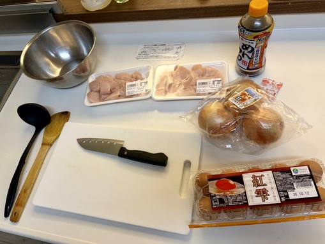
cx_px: 162
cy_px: 122
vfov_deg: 53.1
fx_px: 244
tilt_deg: -57.5
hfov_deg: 67.3
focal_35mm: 26
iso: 125
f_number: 1.6
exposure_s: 1/87
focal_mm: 5.96
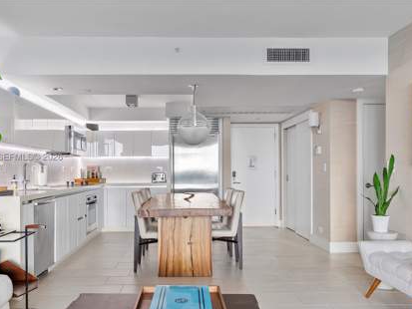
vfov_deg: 48.2
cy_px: 158
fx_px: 345
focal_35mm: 29
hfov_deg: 61.5
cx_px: 183
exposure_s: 1/4
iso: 640
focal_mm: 26
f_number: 8
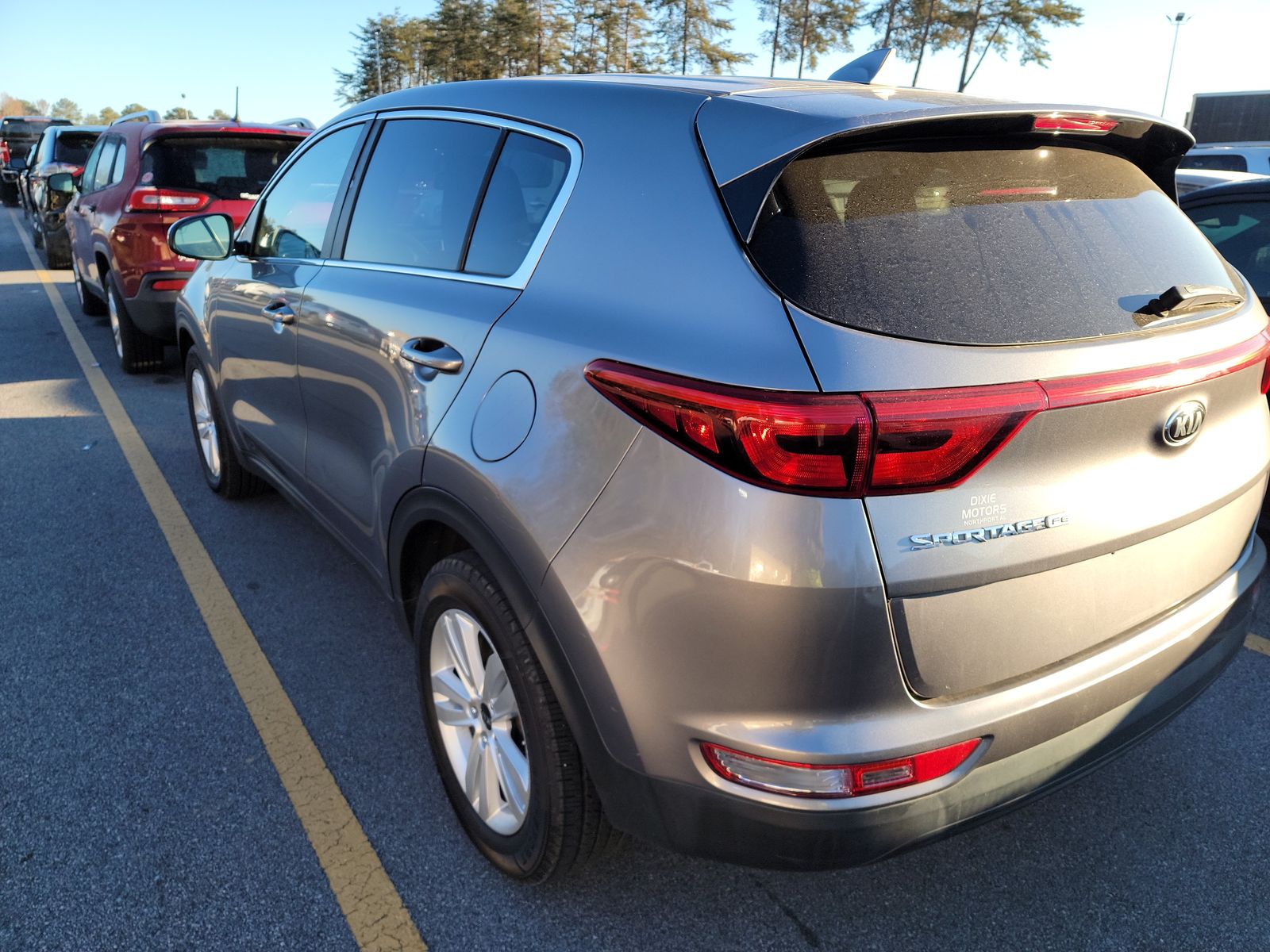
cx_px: 635
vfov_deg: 56.8
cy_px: 476
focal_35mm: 24
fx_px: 881
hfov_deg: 71.6
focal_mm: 6.7
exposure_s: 1/193
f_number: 1.8
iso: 50
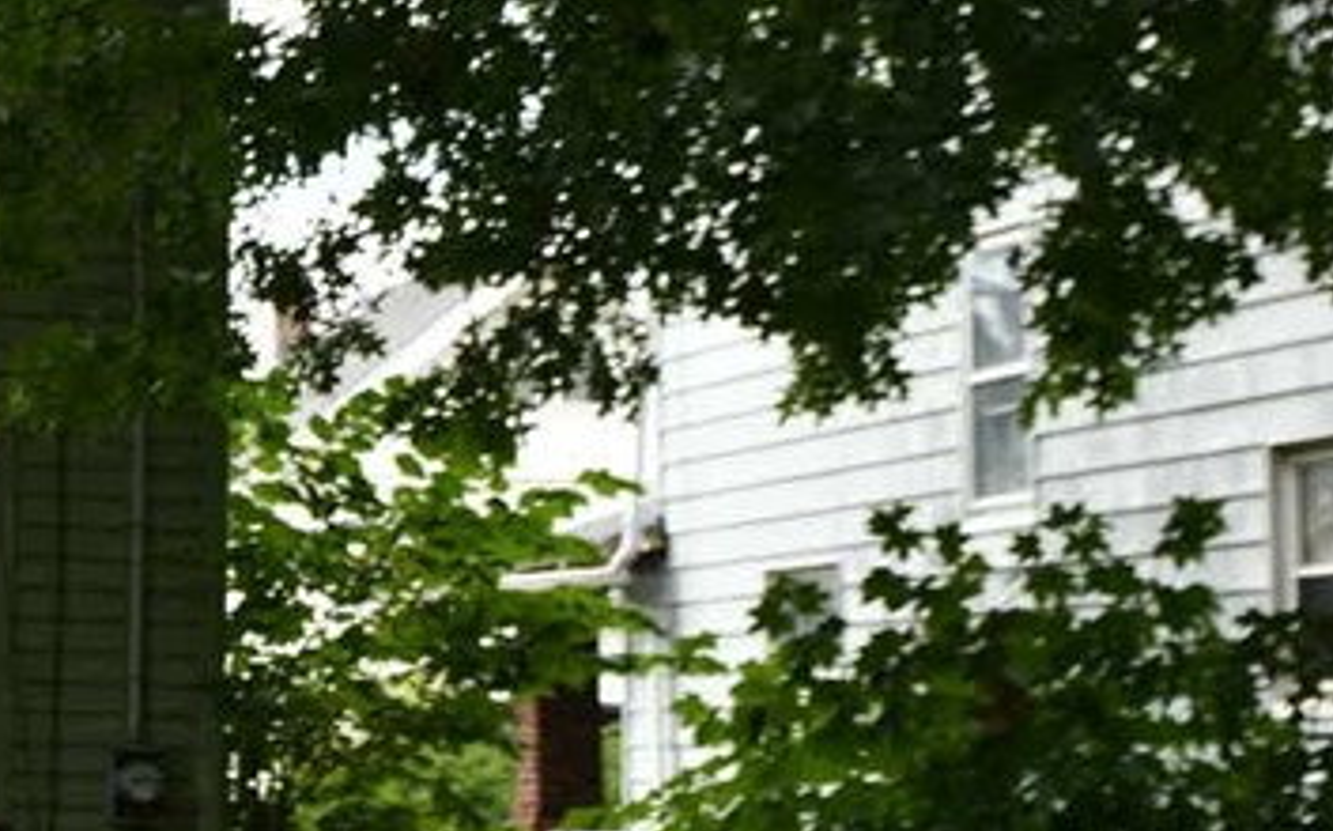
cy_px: 178
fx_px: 4102
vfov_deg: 11.5
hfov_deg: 16.8
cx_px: -661
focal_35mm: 113
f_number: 5.6
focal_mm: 24
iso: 220
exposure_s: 1/250
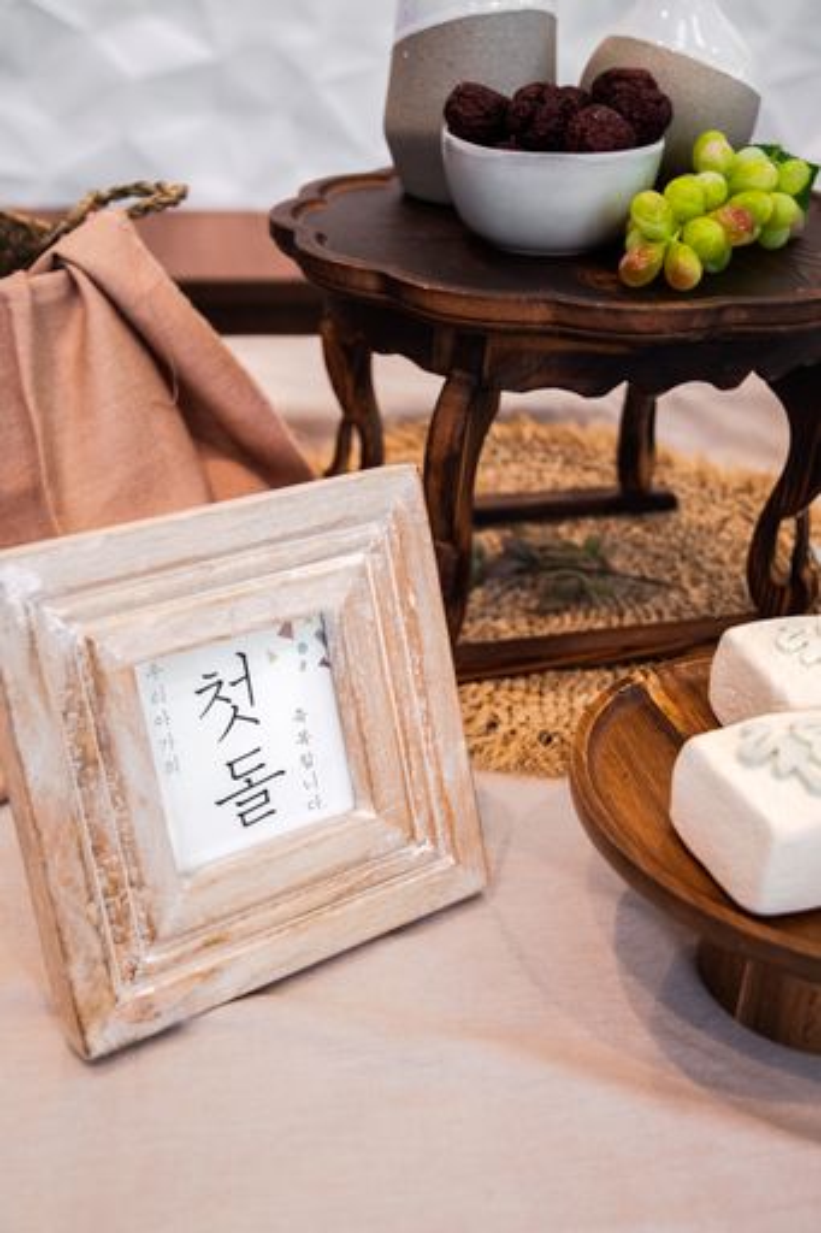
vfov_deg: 46.4
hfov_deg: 31.9
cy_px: 616
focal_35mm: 42
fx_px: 1438
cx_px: 410
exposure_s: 1/160
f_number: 3.2
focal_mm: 28
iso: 720
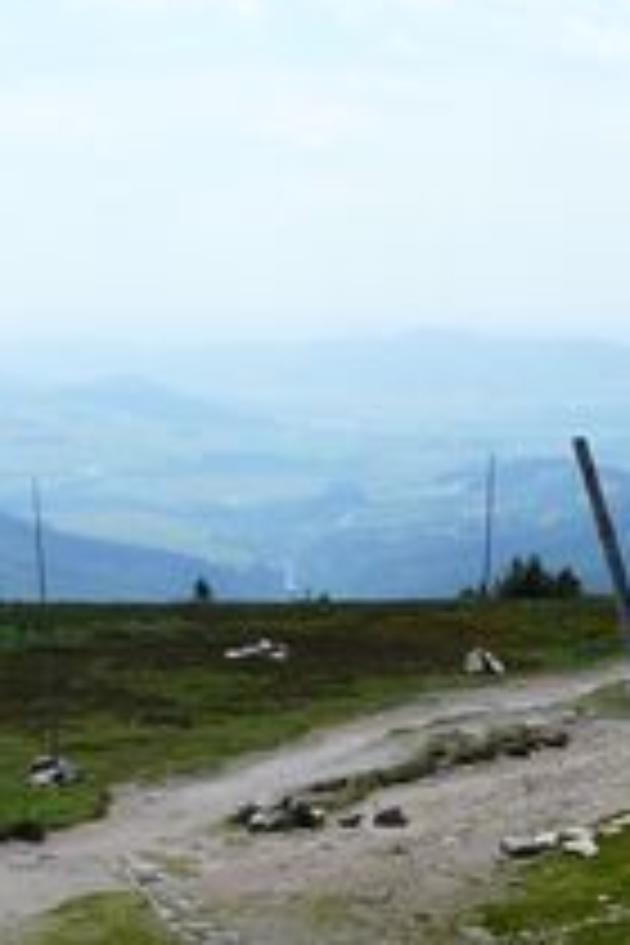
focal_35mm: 111
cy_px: 783
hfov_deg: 11.7
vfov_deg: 18.2
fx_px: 2914
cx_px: 1030
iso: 100
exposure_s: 1/320
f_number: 5.6
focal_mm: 4.6
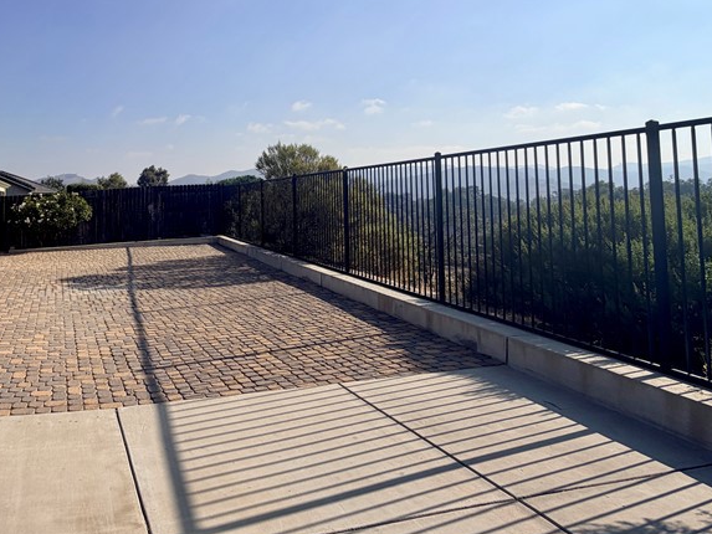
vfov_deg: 53.7
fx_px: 514
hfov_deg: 64.6
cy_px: 173
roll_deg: +0.3
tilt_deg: +2.5
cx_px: 165
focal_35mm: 25
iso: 20
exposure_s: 1/1613
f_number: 2.2
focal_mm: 2.22
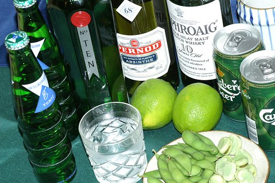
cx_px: 138
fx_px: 1144
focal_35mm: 150
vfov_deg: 9.1
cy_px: 92
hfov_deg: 13.7
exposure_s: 1/60
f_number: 8
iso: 800
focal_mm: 100
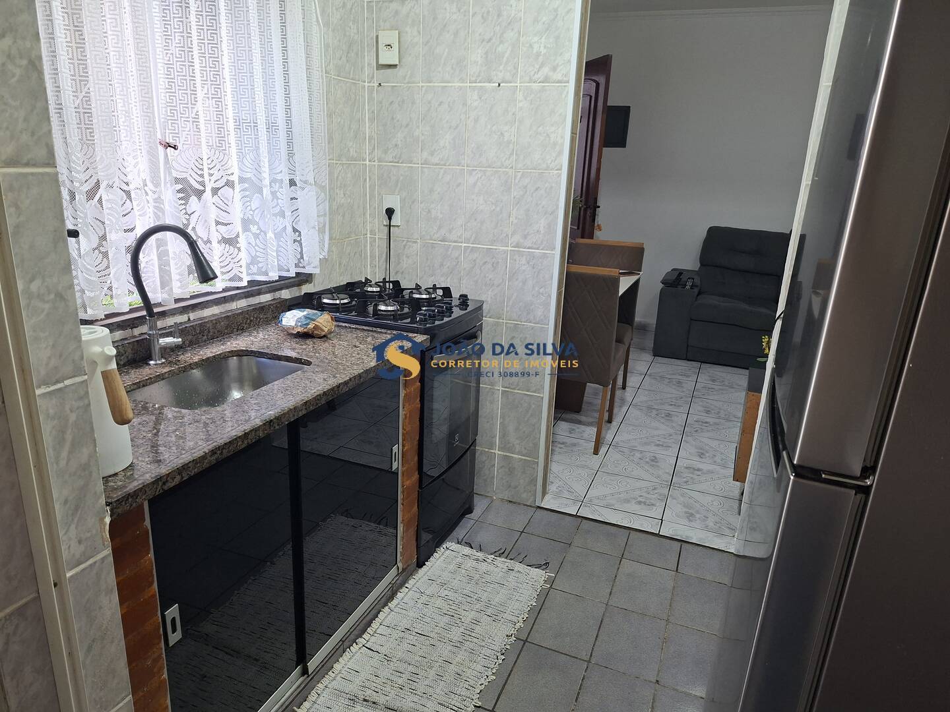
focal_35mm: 23
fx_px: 631
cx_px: 475
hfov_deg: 73.9
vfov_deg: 58.9
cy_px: 356
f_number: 1.8
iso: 200
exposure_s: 1/120
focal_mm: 5.54
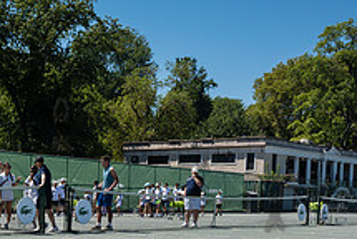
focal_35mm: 76
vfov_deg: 17.2
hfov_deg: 26.0
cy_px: 283
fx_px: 755
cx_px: 60
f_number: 5
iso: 200
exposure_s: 1/800
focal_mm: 28
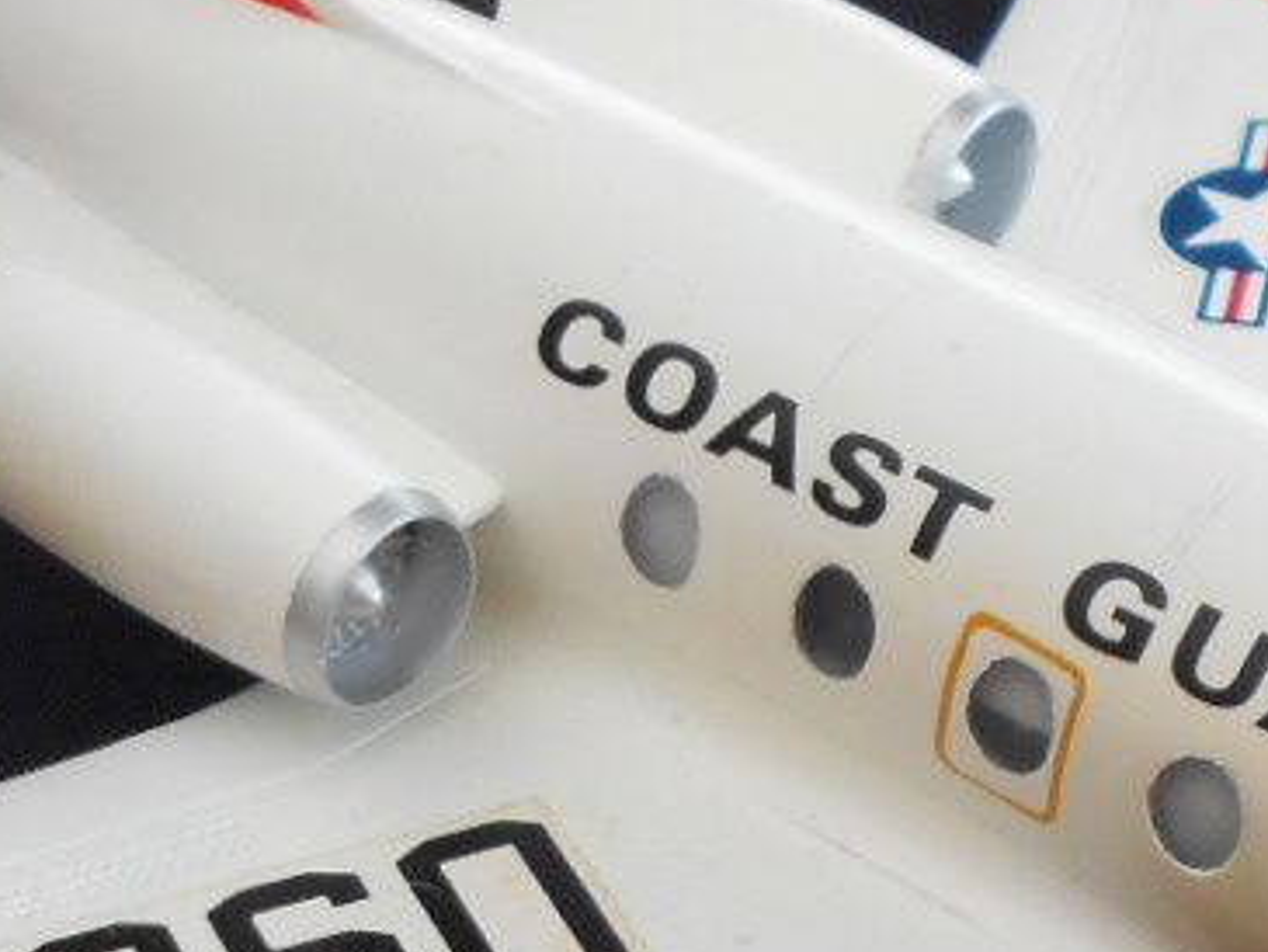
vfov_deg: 12.8
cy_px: 945
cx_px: 955
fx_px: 4177
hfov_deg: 17.2
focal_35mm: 114
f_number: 3.2
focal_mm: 4.6
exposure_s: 1/30
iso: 200
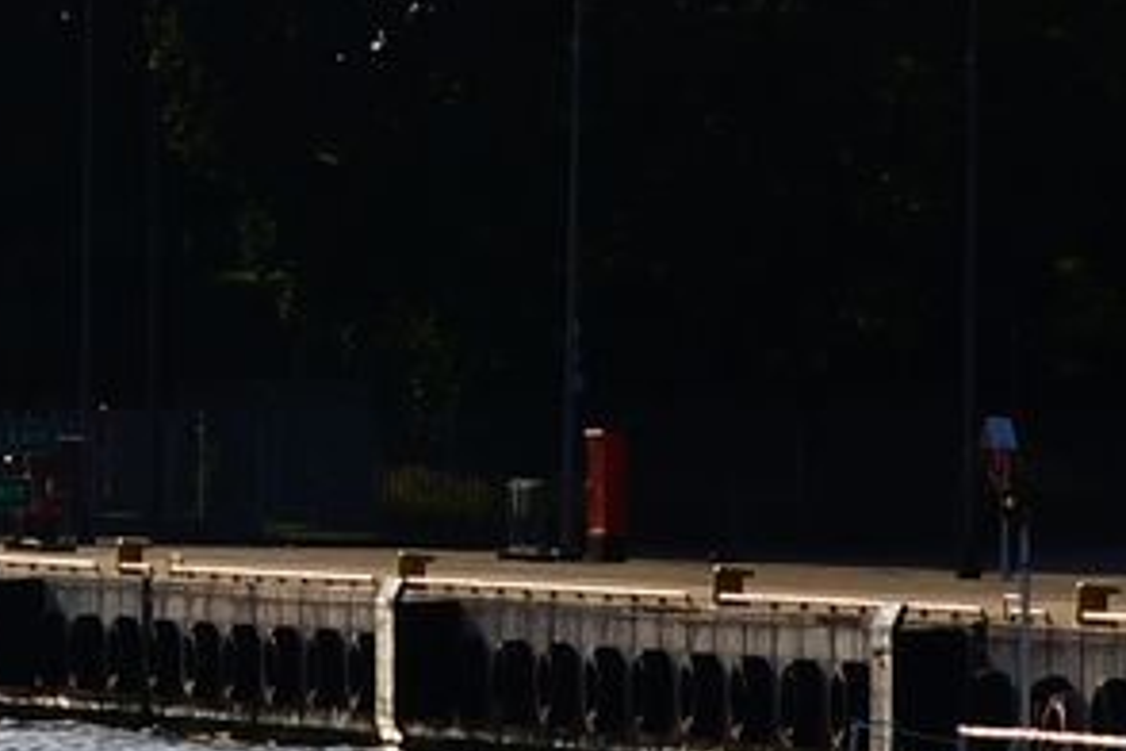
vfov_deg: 2.2
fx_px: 19141
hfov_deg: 3.4
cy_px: 201
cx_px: 31
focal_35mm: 612
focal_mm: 60
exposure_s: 1/125
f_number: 16
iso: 100
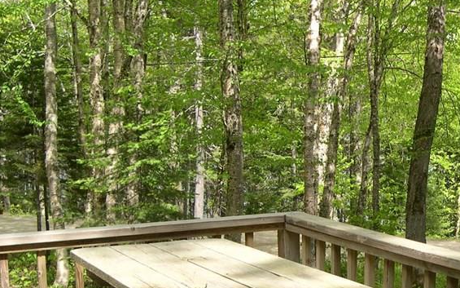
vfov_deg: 17.7
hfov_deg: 27.6
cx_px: 376
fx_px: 915
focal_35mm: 73
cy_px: 228
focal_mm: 8
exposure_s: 1/342
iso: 100
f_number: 2.8
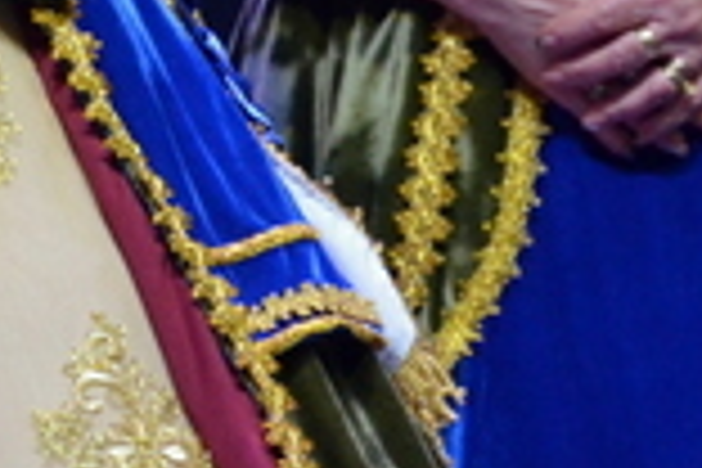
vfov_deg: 5.1
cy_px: -562
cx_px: -302
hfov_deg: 7.8
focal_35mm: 261
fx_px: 5089
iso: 1600
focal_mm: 34
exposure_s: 1/200
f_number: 4.2
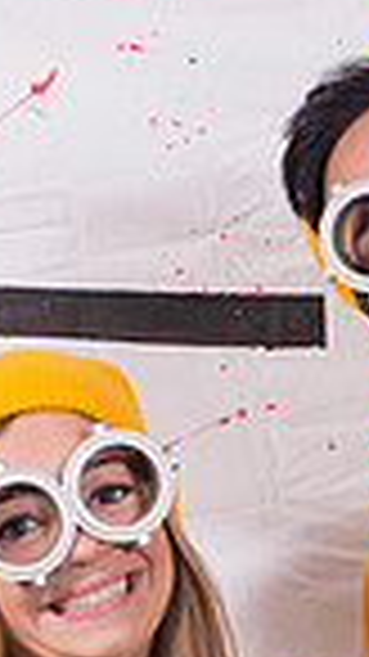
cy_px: 703
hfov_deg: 5.2
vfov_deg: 9.3
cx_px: 378
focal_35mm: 231
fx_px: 4023
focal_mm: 50
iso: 640
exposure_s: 1/100
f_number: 9
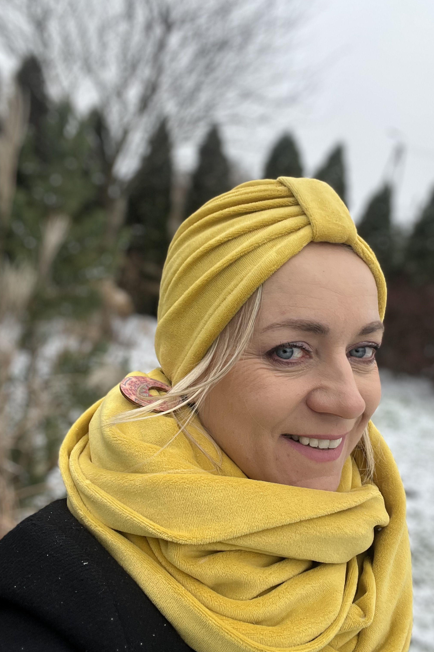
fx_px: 579
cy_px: 325
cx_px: 242
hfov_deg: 41.0
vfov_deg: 58.7
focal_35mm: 32
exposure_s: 1/121
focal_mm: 2.71
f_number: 2.2
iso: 40
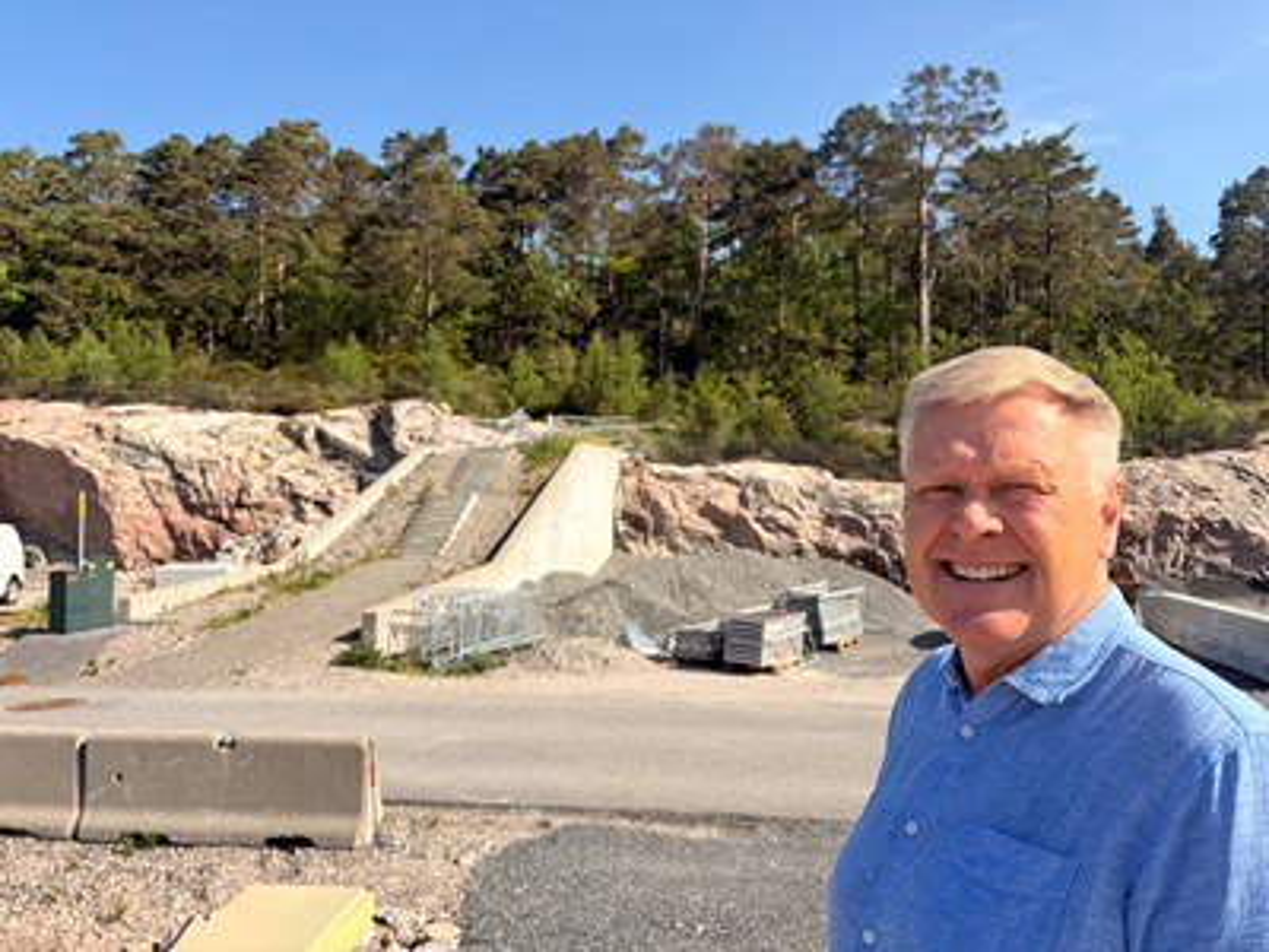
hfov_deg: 67.3
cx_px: 634
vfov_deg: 53.1
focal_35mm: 26
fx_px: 953
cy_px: 476
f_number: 1.6
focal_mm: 5.96
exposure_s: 1/3125
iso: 50
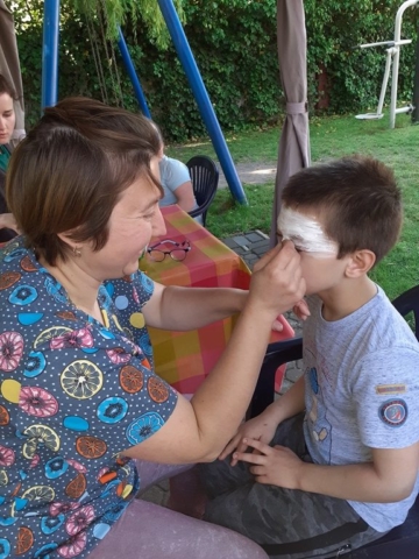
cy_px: 280
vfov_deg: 65.3
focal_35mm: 27
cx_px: 210
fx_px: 436
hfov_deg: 51.4
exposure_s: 1/50
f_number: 1.9
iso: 80
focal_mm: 3.6
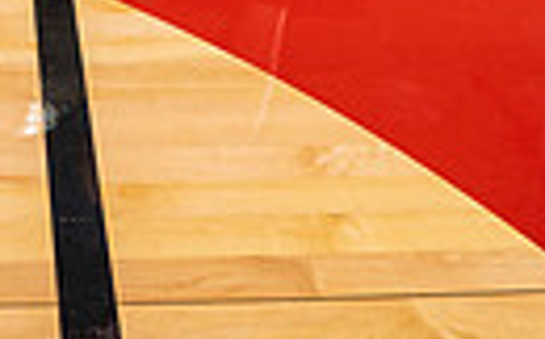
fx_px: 1365
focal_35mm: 92
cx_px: 84
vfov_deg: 11.5
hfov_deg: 22.2
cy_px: -490
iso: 800
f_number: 5.6
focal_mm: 26
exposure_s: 1/250
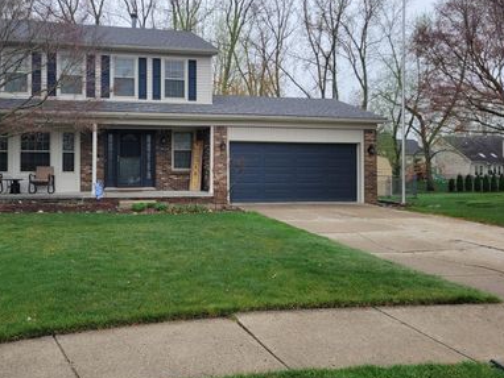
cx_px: 194
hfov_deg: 53.4
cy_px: 169
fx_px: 495
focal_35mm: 34
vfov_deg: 41.8
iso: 40
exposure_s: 1/820
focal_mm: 5.4
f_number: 1.8
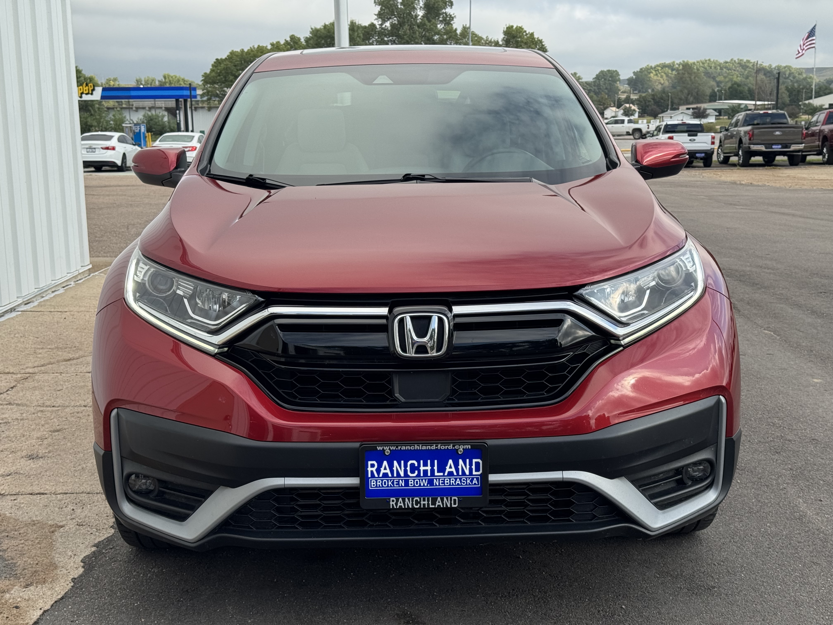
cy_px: 312
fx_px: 1155
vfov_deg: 30.3
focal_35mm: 48
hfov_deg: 39.7
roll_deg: +1.1
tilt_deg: -10.8
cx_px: 416
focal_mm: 6.76
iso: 64
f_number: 1.78
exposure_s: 1/1869
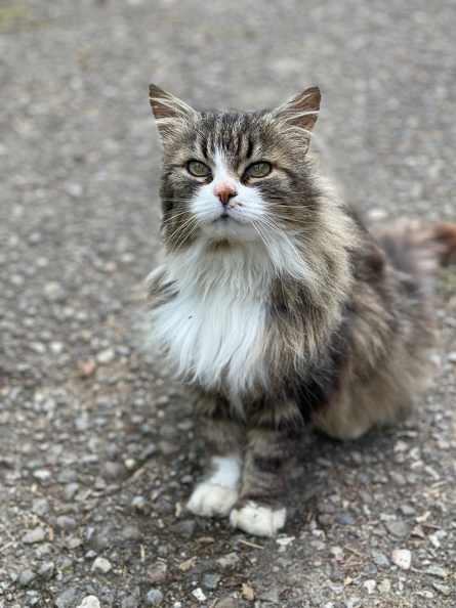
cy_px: 304
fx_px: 1125
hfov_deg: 22.9
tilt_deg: -28.1
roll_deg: +2.4
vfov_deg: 30.3
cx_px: 228
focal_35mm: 64
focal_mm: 7.5
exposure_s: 1/121
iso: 20
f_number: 2.2
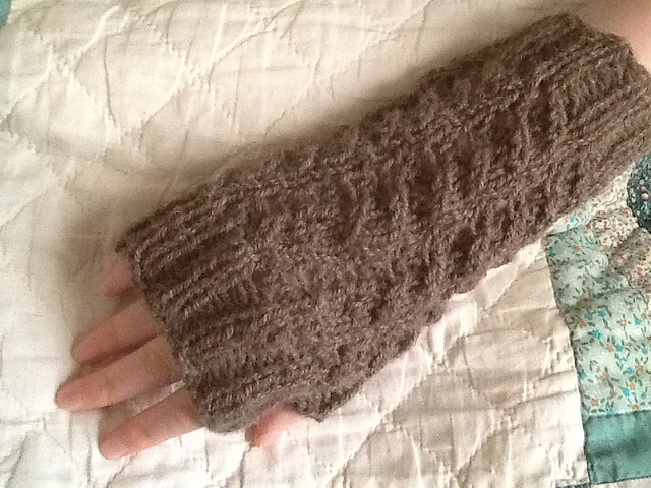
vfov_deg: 32.9
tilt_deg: -81.4
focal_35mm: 44
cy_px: 244
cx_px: 326
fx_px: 827
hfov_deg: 42.9
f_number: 2.4
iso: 320
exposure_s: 1/20
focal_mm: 2.03
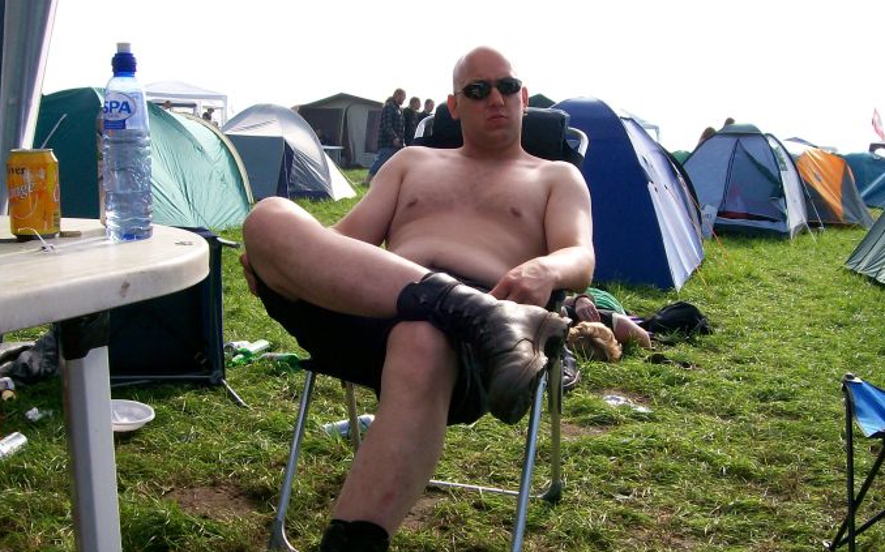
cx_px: 414
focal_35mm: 45
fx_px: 1085
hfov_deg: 44.4
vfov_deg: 28.5
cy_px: 300
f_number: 4.8
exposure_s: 1/339
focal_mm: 6
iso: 80
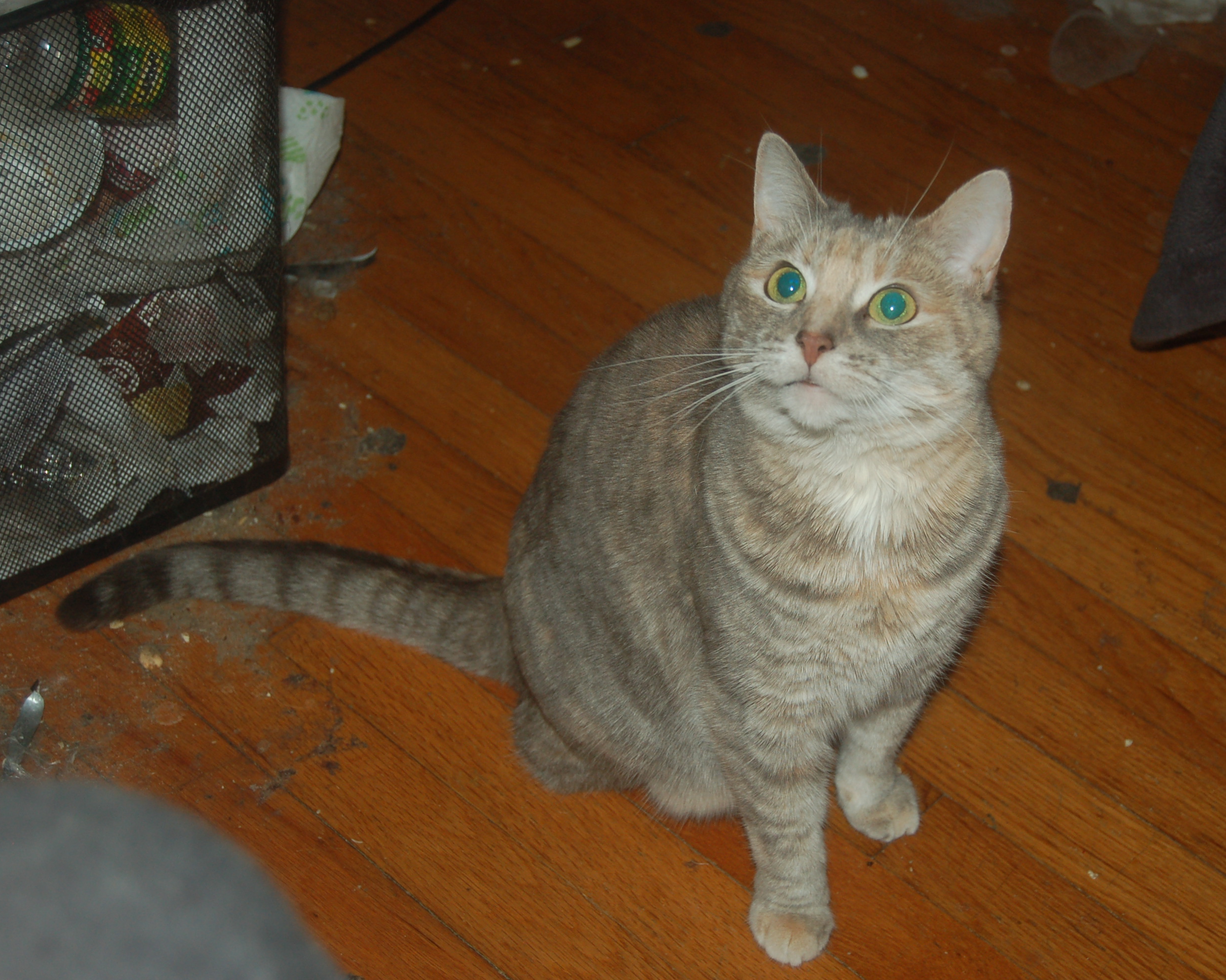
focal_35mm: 65
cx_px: 740
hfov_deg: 29.1
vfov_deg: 23.5
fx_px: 2358
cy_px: 494
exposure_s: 1/60
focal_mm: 38
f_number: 4.8
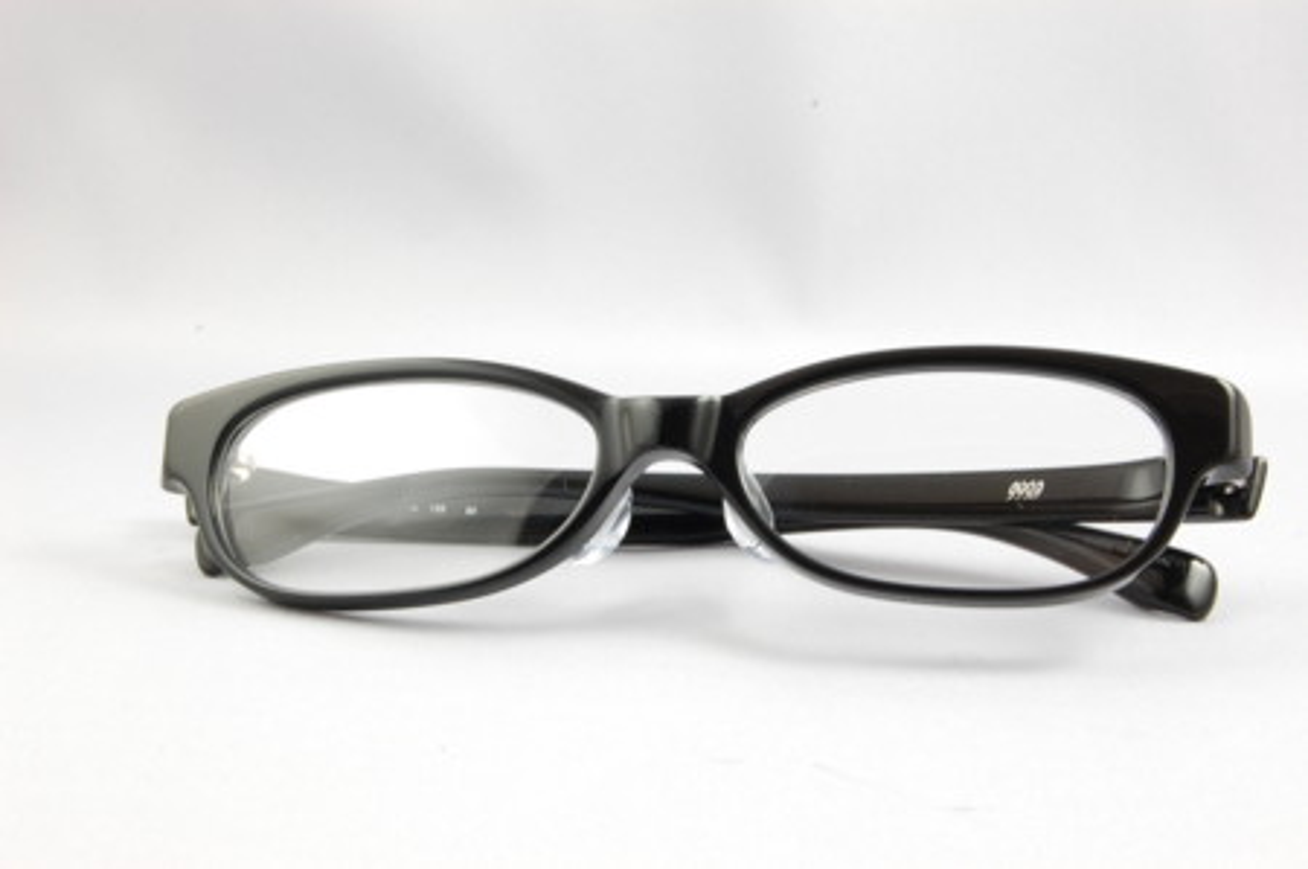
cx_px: 654
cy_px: 434
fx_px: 2613
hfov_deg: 28.1
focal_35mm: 72
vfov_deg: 18.9
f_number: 18
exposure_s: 1/8
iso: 800
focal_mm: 48
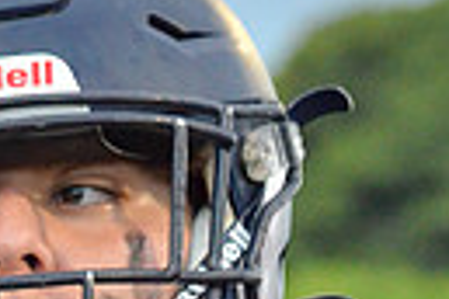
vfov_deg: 2.8
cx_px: 17
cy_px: 973
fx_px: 6049
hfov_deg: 4.2
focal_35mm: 485
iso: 3200
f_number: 4.5
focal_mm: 72
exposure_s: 1/500
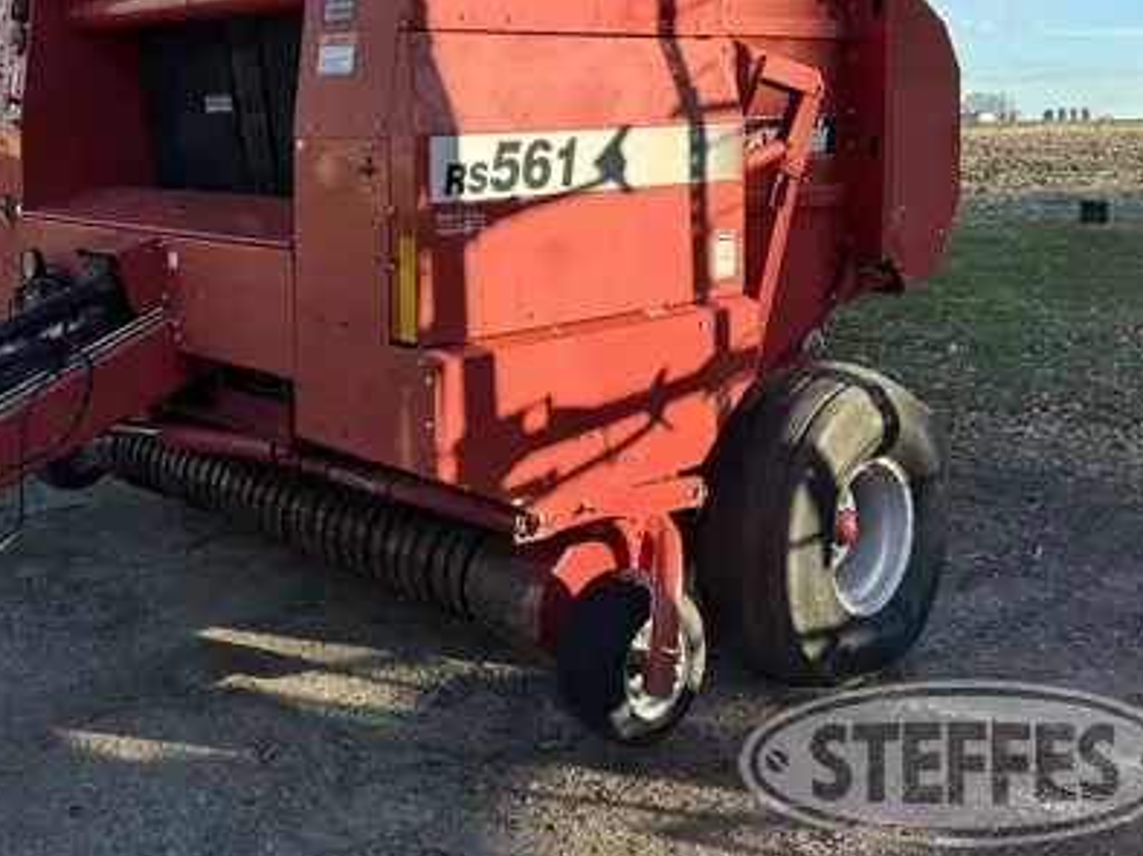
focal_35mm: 39
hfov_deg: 46.6
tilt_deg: -3.3
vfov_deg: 35.7
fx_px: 1287
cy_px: 183
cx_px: 325
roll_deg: +1.6
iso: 80
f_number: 1.78
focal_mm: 6.86
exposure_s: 1/1256
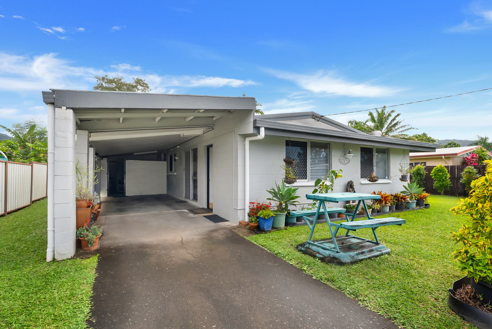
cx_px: 246
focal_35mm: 16
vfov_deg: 73.8
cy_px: 164
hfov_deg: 96.7
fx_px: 219
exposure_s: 1/2500
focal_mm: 16
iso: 2000
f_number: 8
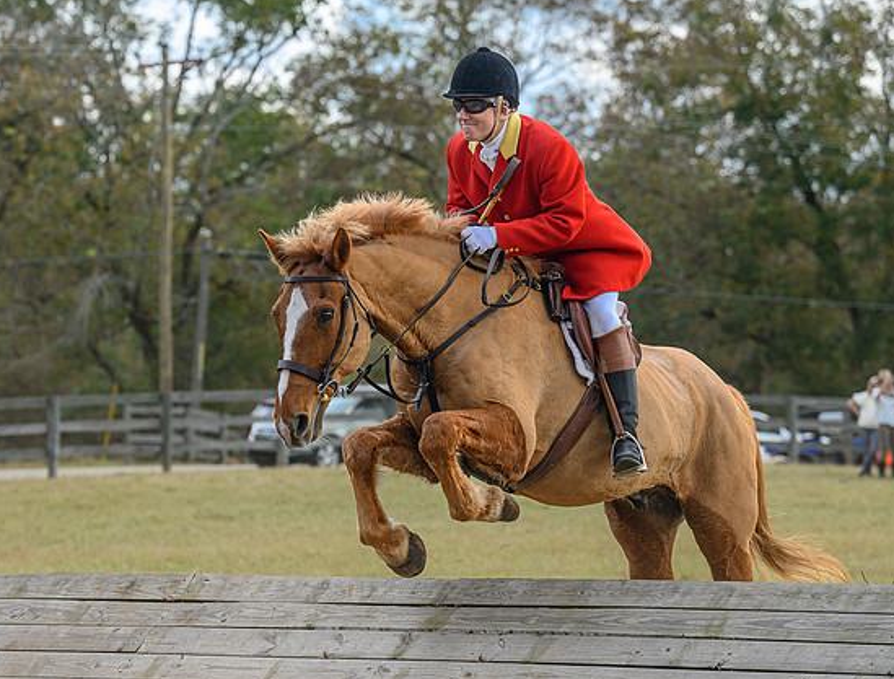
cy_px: 401
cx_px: 282
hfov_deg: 11.9
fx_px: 4281
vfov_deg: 9.1
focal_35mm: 165
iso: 640
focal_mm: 102
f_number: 3.5
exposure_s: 1/1000
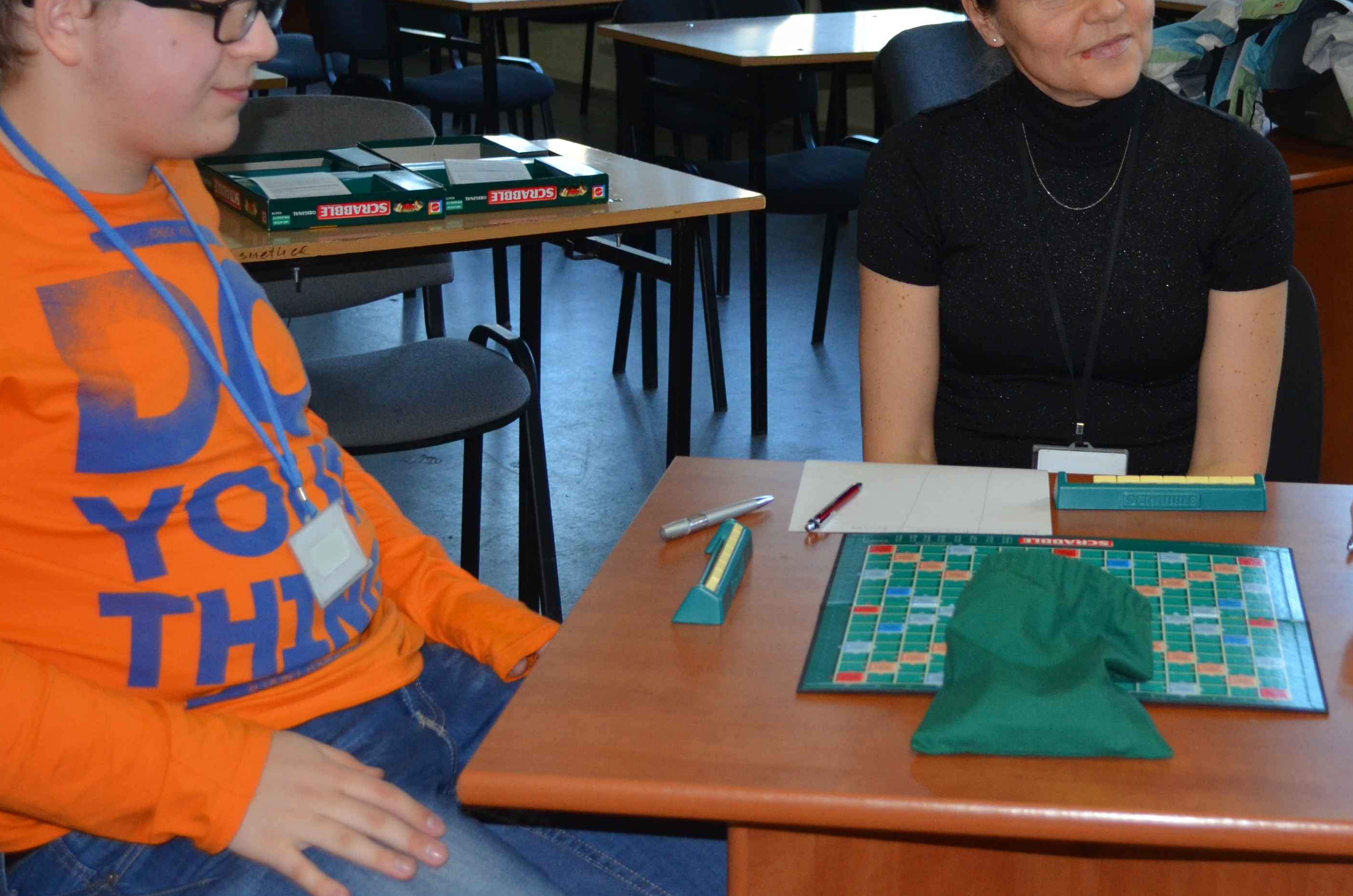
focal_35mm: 74
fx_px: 2776
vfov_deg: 18.1
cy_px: 142
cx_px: 893
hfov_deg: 27.2
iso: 720
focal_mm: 28
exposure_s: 1/60
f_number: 4.5
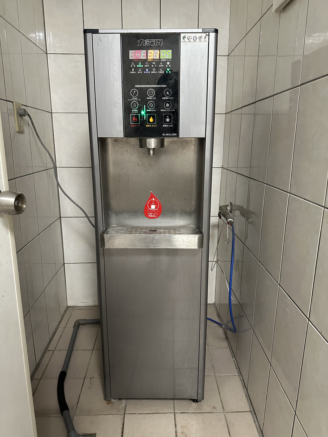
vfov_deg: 71.6
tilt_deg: -15.2
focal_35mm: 24
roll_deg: -0.2
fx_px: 303
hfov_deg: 56.8
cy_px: 218
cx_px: 164
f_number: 1.78
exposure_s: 1/51
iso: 640
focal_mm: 6.86
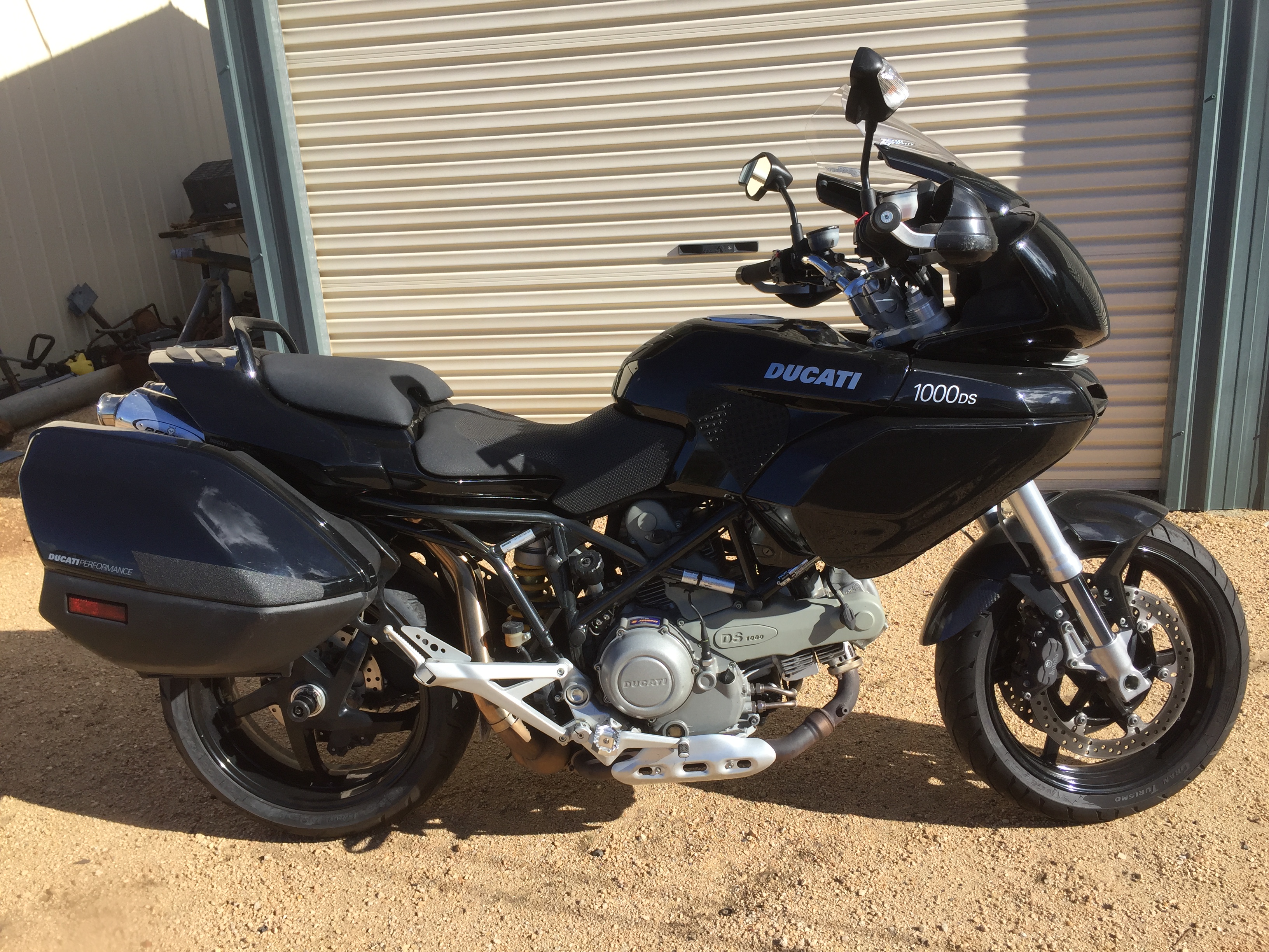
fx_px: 1063
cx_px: 634
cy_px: 476
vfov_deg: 48.2
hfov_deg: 61.7
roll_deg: +3.3
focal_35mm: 29
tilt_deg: -18.5
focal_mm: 4.15
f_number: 2.2
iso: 32
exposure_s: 1/1364
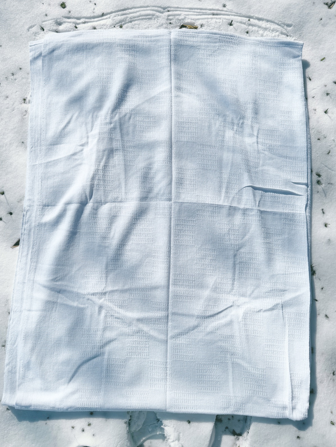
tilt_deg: -81.5
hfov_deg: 51.3
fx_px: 349
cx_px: 154
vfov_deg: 65.3
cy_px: 211
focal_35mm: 27
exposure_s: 1/15152
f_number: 1.78
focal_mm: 6.76
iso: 50
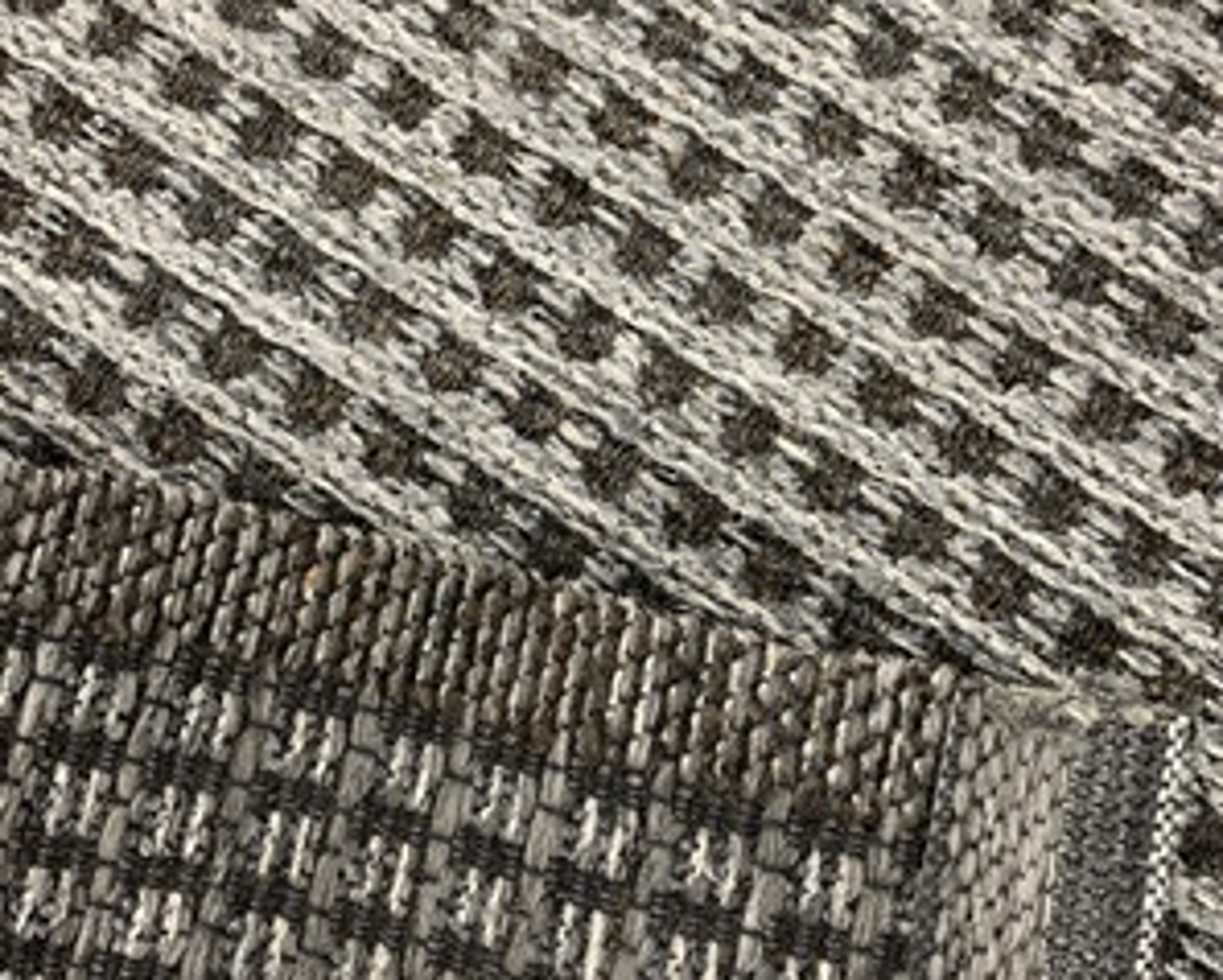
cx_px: 622
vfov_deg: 34.8
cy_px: 404
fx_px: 1557
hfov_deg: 42.9
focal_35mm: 43
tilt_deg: -80.5
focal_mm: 4.25
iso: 80
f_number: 1.8
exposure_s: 1/49
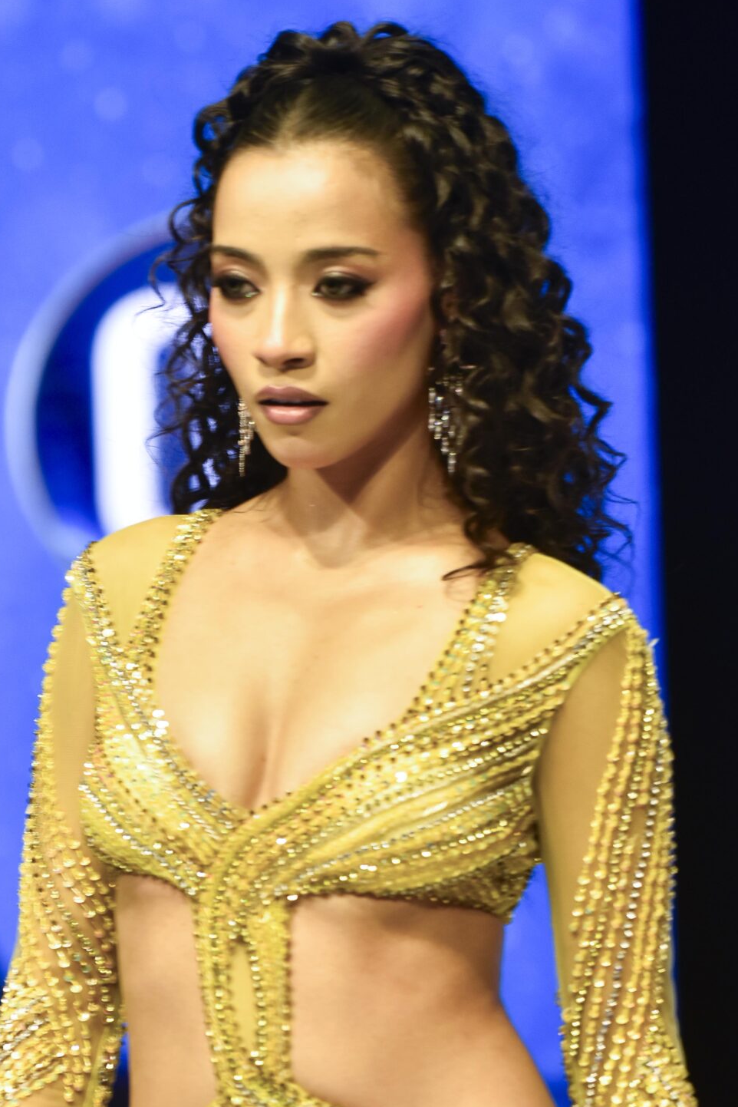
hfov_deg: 4.7
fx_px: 9005
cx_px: 256
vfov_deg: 7.0
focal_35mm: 293
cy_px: 728
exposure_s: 1/160
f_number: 4.5
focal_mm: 165
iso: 1000
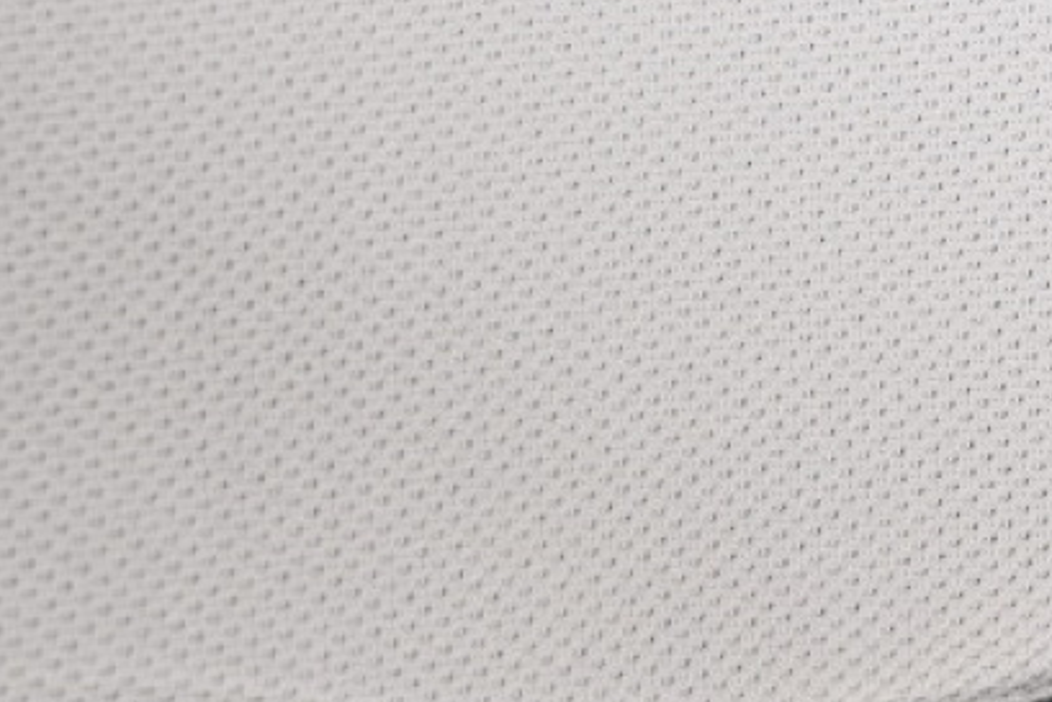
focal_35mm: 198
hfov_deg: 10.3
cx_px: 1157
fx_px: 5788
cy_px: 226
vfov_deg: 6.9
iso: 160
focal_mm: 50
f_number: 7.1
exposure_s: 1/80
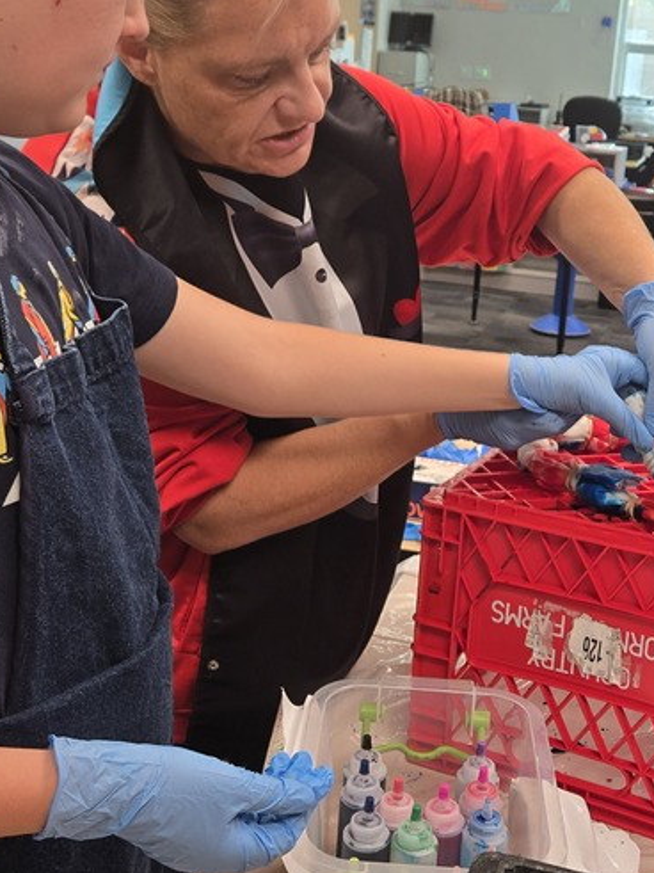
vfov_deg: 39.7
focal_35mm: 48
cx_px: 403
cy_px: 441
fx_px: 1210
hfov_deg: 30.1
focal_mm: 5.4
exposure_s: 1/50.3
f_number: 1.8
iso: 64
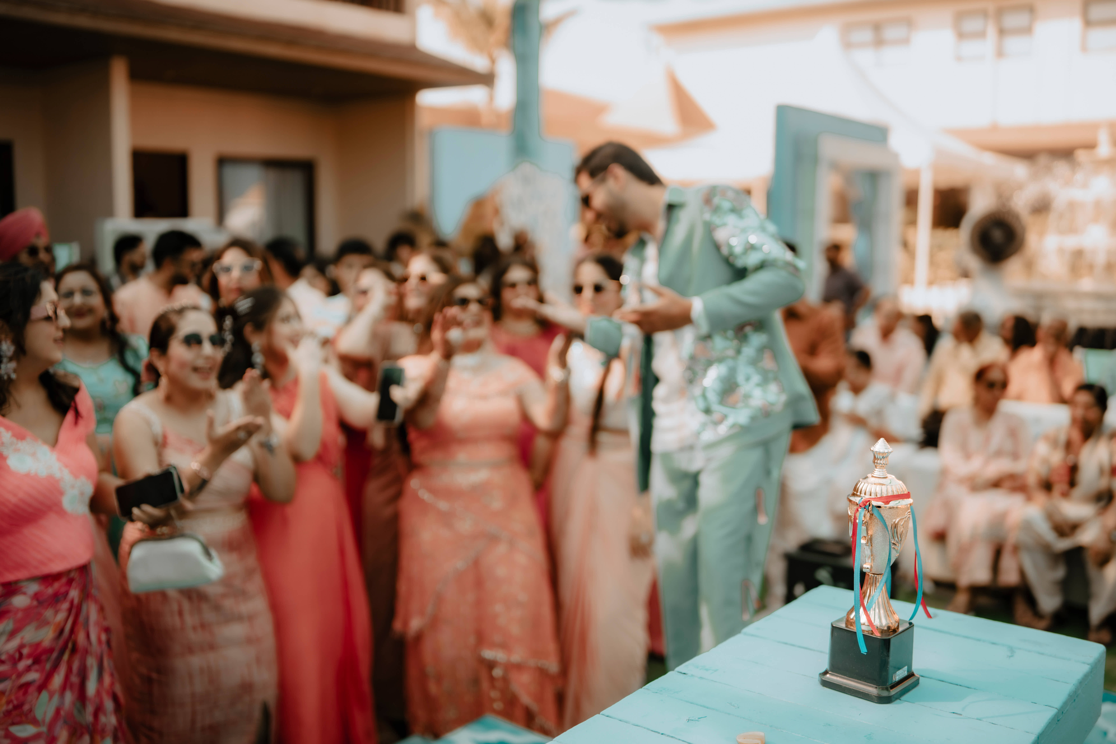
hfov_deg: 54.4
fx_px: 1085
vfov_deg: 37.9
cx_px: 558
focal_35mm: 35
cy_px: 372
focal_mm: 35
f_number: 1.4
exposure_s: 1/1000
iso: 80
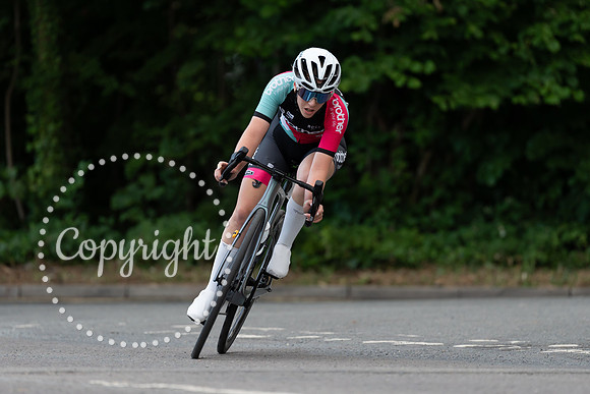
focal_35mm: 241
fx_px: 3954
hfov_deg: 8.5
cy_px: 204
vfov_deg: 5.7
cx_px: 287
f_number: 3.2
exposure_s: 1/800
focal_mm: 200
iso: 1000
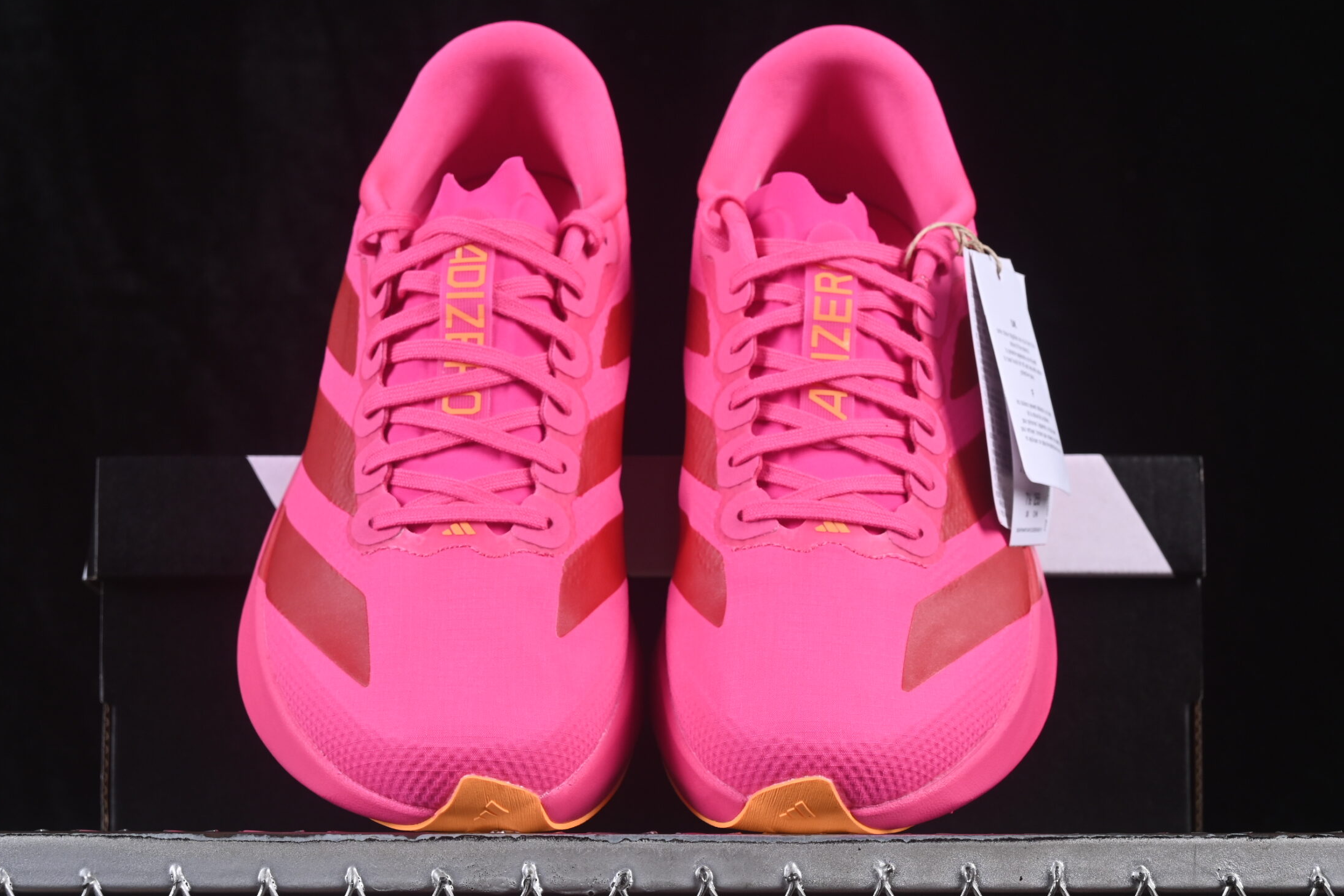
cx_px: 664
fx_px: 3285
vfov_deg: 15.5
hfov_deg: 23.1
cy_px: 507
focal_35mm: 88
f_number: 8
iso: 160
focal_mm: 50
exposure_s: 1/80
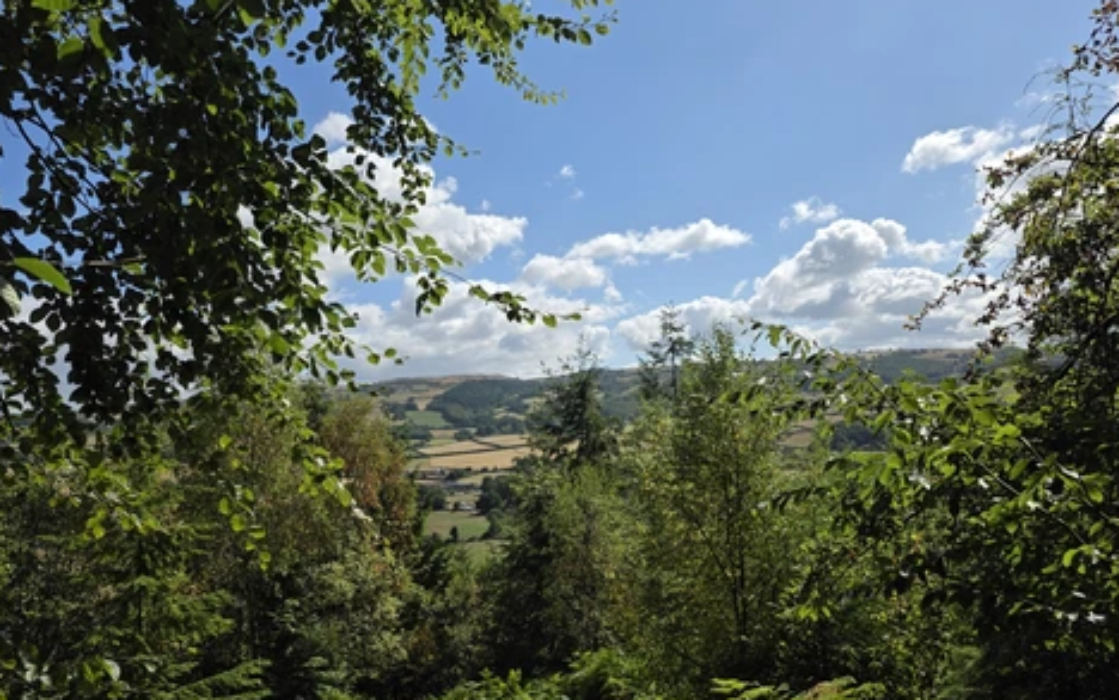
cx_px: 562
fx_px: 763
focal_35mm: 25
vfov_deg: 49.3
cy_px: 382
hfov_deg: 72.5
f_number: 1.7
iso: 64
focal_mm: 6.3
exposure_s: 1/7944
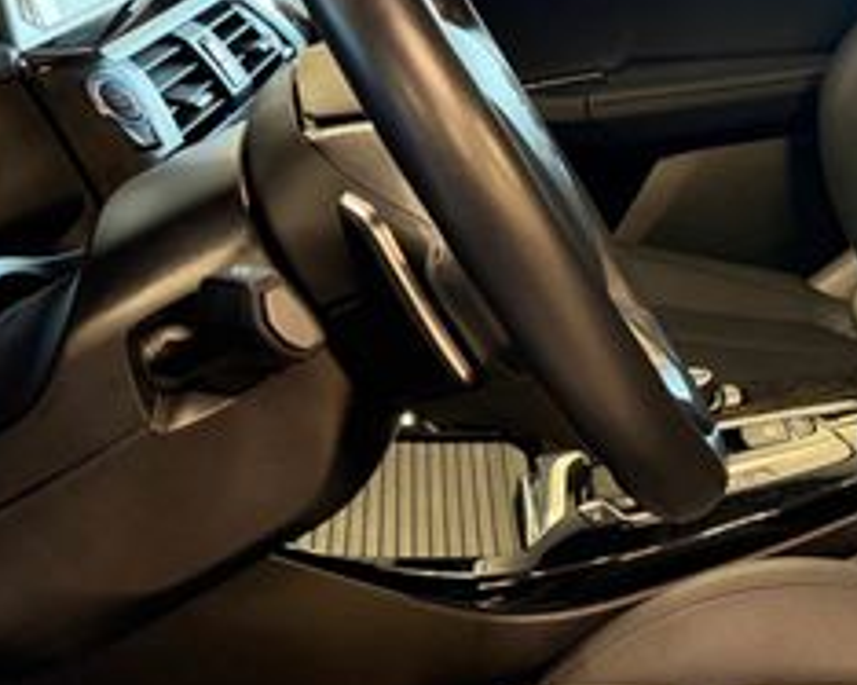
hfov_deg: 26.4
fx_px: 1623
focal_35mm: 64
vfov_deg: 23.3
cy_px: 88
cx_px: 1018
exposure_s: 1/60
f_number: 1.78
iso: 320
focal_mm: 6.76
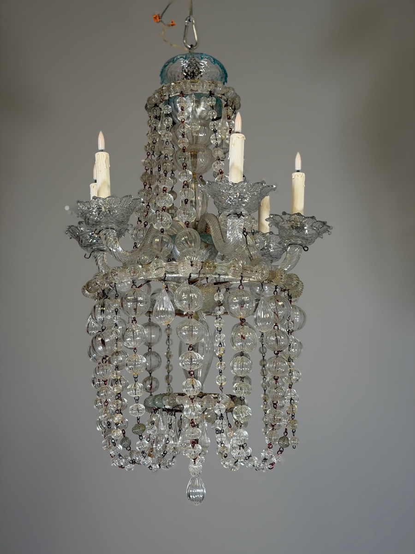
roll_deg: +1.3
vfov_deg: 39.7
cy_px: 277
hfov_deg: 30.3
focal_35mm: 48
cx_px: 208
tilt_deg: +11.7
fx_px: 767
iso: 100
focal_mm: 6.76
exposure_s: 1/89
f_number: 1.78
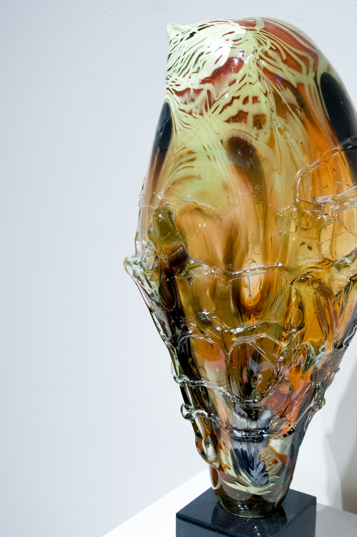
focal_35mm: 50
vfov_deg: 39.6
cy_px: 291
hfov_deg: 26.7
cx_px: 250
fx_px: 746
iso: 1250
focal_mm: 22
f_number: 5.6
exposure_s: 1/60
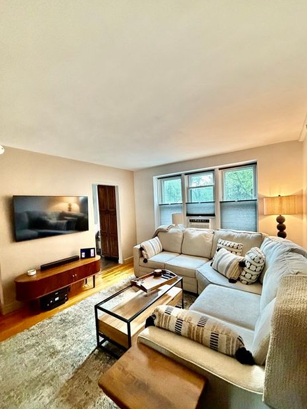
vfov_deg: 98.0
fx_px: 177
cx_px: 155
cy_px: 217
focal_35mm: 15
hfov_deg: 81.8
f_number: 2.2
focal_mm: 2.22
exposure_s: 1/60
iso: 640
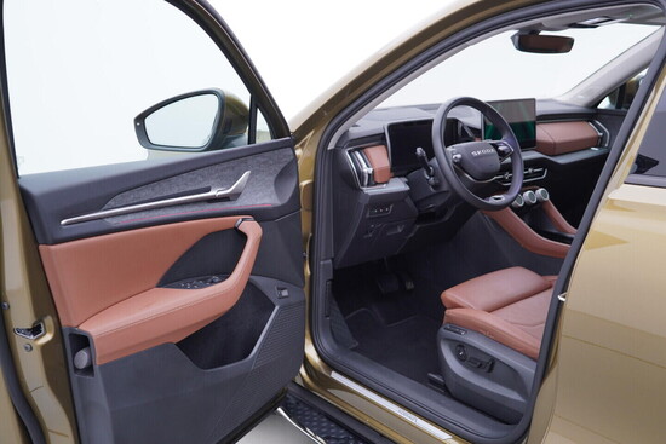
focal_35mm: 36
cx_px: 333
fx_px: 666
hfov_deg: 53.1
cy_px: 222
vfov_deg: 36.9
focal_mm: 24
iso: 125
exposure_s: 1/40
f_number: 3.2
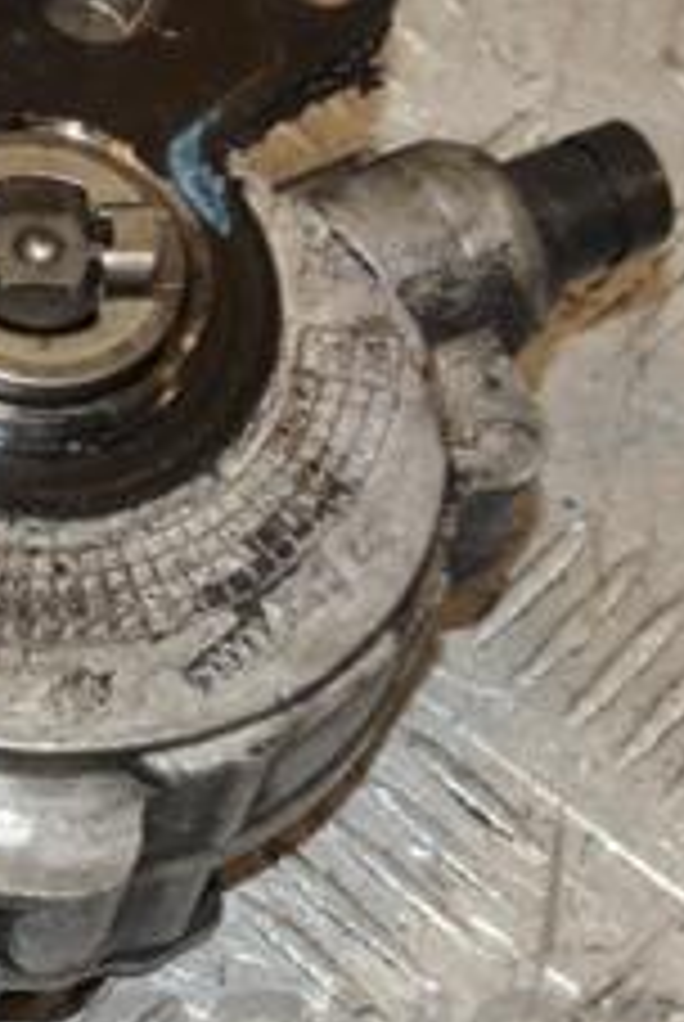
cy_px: 459
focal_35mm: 190
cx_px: -225
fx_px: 5398
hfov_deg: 7.2
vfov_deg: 10.8
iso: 800
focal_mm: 48
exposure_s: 1/200
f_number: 7.1
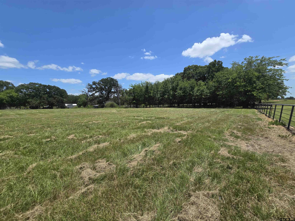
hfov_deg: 106.2
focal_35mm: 13
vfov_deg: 89.9
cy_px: 110
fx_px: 111
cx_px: 148
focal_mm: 2.2
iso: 50
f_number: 2.2
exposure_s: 1/2737
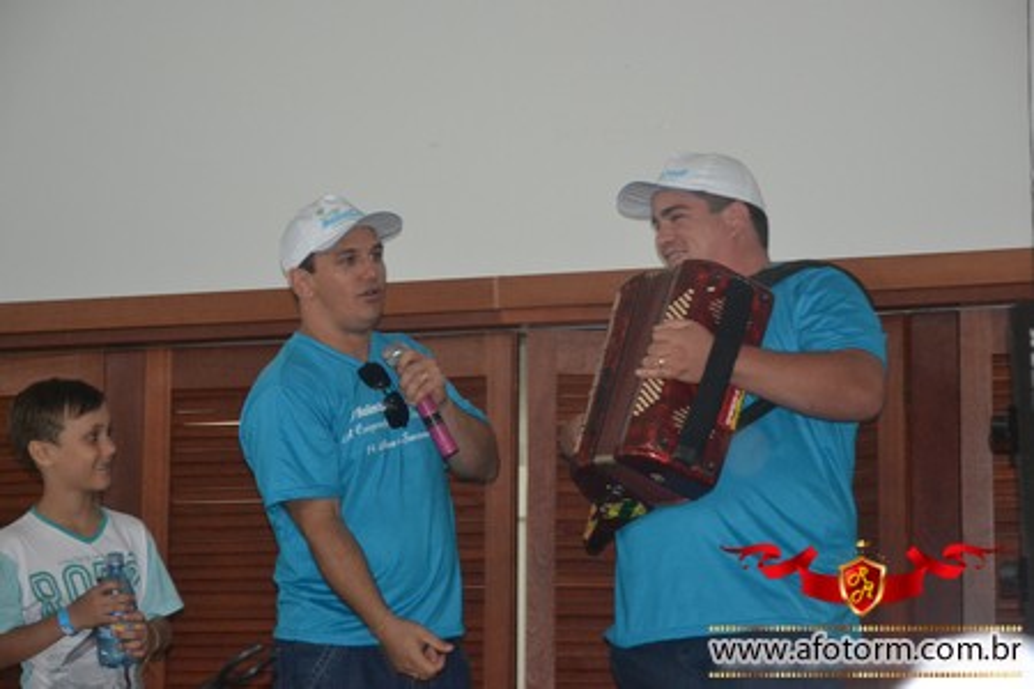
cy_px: 344
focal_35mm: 112
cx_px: 517
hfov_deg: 18.2
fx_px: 3231
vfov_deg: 12.2
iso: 3200
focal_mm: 75
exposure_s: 1/60
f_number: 5.3
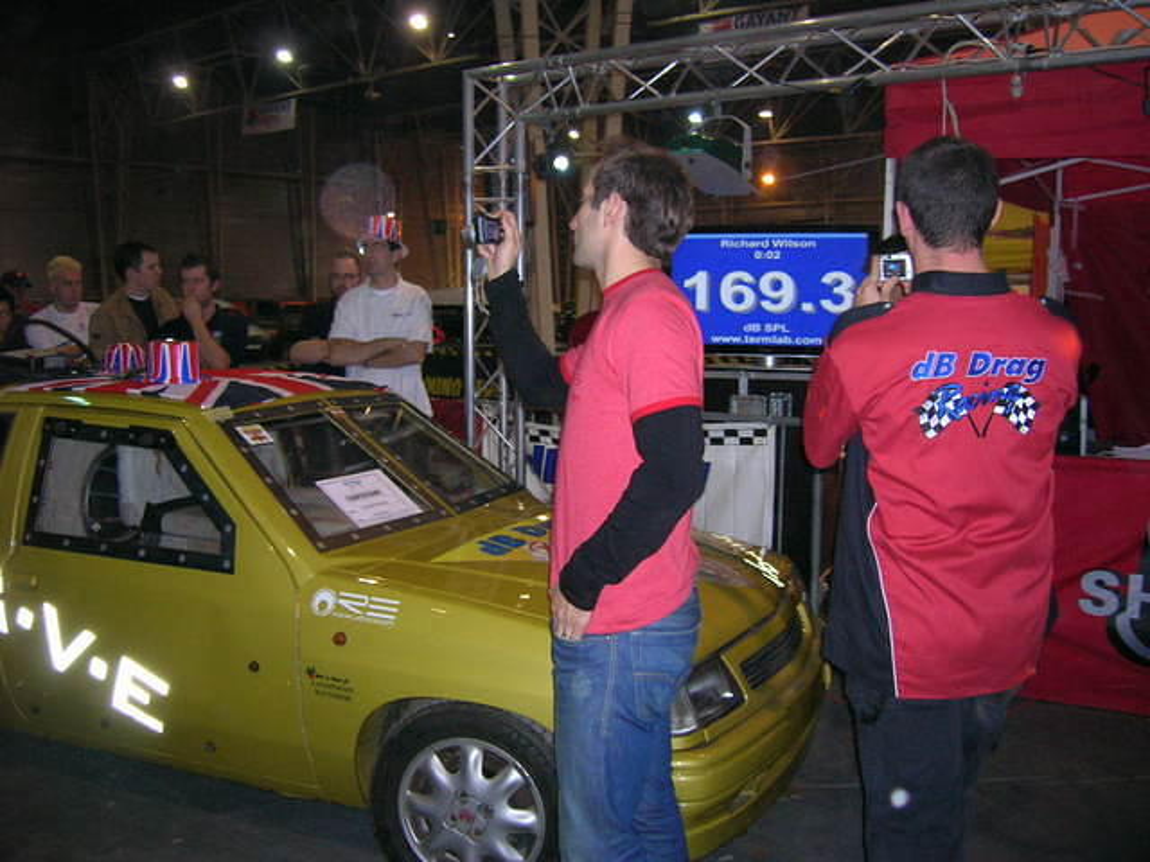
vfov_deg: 41.8
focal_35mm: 34
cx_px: 575
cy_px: 431
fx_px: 1130
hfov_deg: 54.0
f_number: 2.9
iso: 140
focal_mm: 5.7
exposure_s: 1/60.1
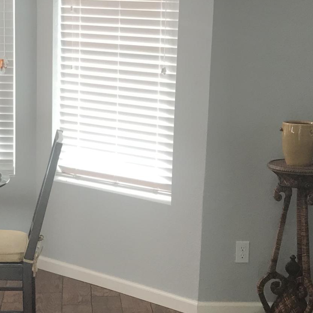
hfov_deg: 19.5
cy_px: 196
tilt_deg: -11.2
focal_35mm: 89
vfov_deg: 19.5
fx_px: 910
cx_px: 161
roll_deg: -2.0
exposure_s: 1/120
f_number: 1.8
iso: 40
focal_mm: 3.99
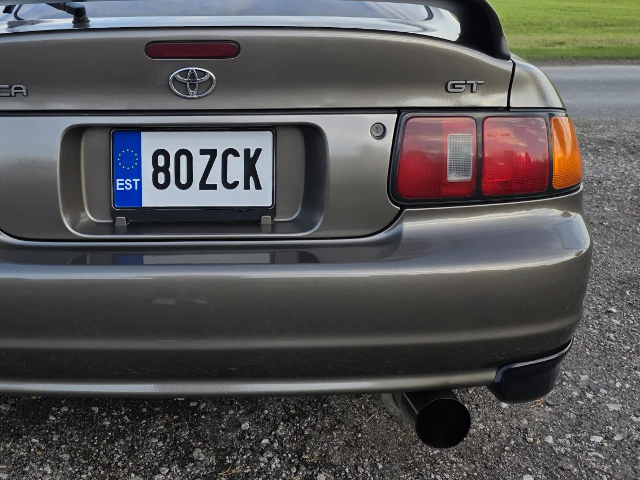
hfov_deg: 46.7
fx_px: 721
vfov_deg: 36.3
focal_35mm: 39
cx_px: 188
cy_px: 149
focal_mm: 6.3
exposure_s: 1/359
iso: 64
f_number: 1.7
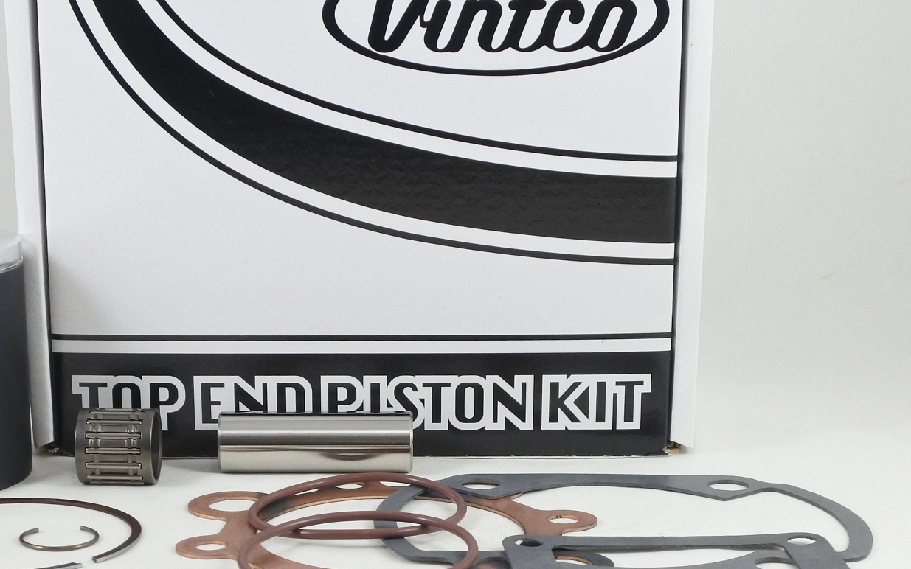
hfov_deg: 34.2
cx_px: 289
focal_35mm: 59
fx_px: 1465
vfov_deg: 22.0
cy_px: 282
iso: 560
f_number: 4.2
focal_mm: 14.7
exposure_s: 1/125
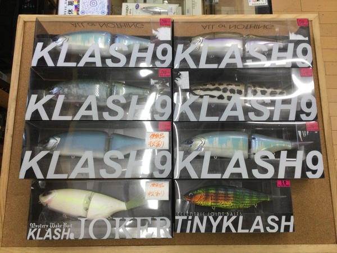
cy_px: 126
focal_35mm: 31
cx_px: 168
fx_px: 302
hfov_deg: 58.4
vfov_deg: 45.4
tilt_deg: -79.0
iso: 25
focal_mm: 3.3
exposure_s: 1/40
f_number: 2.4
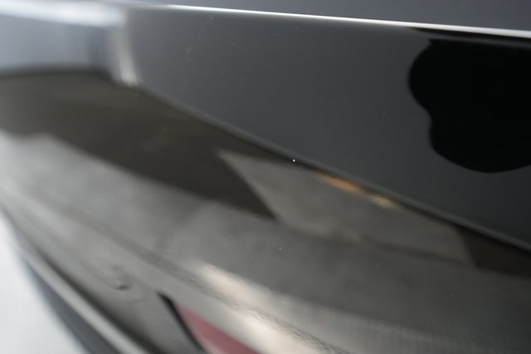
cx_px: 266
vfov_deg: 46.4
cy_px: 177
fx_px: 413
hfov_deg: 65.5
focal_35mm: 28
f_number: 4.5
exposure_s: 1/100
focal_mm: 28
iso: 5000
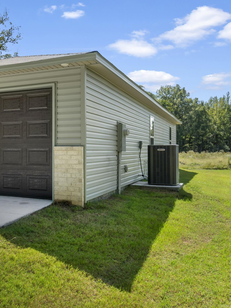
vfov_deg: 47.9
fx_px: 347
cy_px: 154
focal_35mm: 39
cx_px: 7
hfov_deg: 34.0
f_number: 9
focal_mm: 18
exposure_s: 1/320
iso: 250
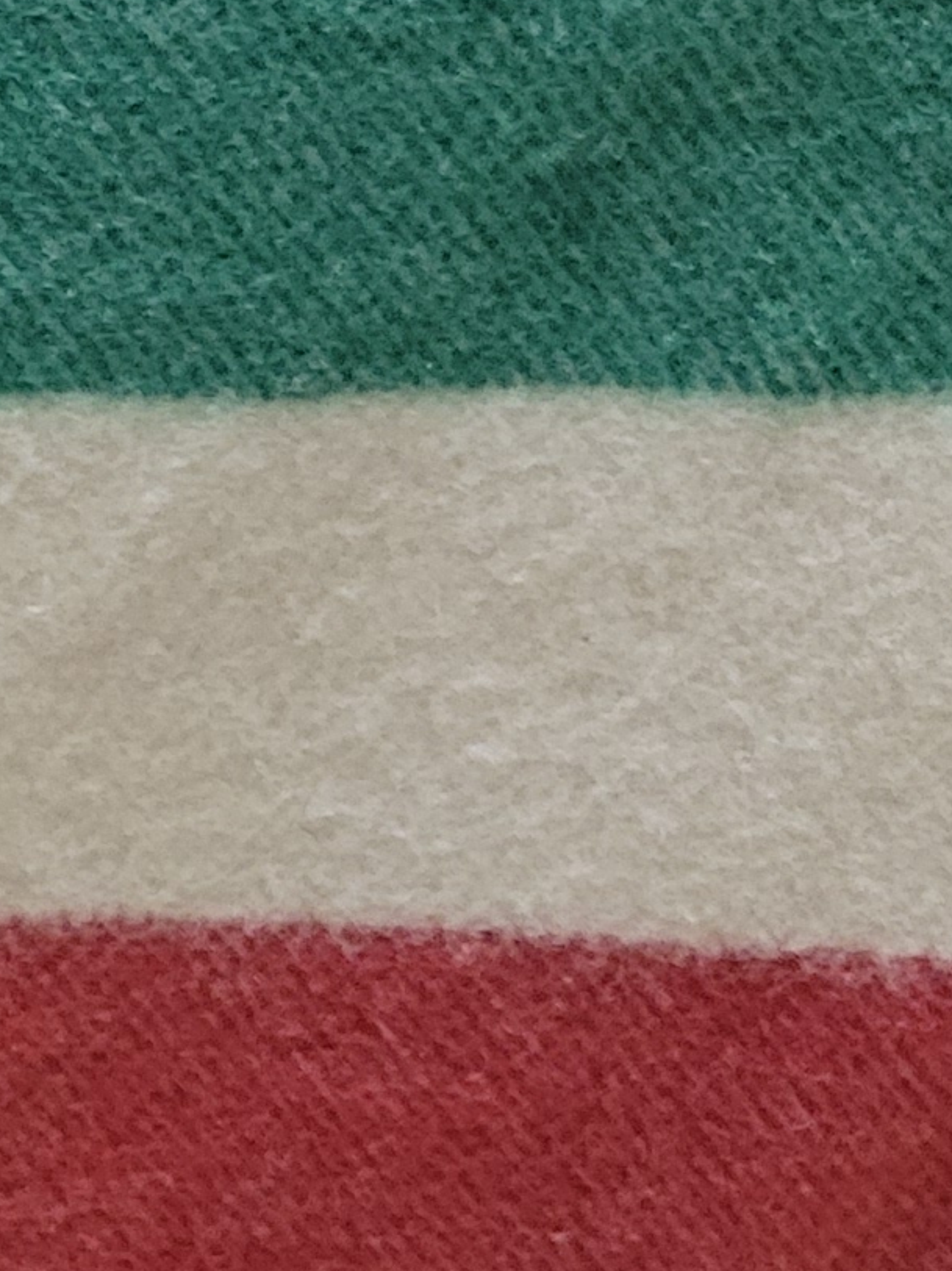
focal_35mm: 129
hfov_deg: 10.4
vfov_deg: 15.2
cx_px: -1096
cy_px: 1055
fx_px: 4734
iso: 400
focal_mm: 5.4
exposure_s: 1/40
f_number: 1.8
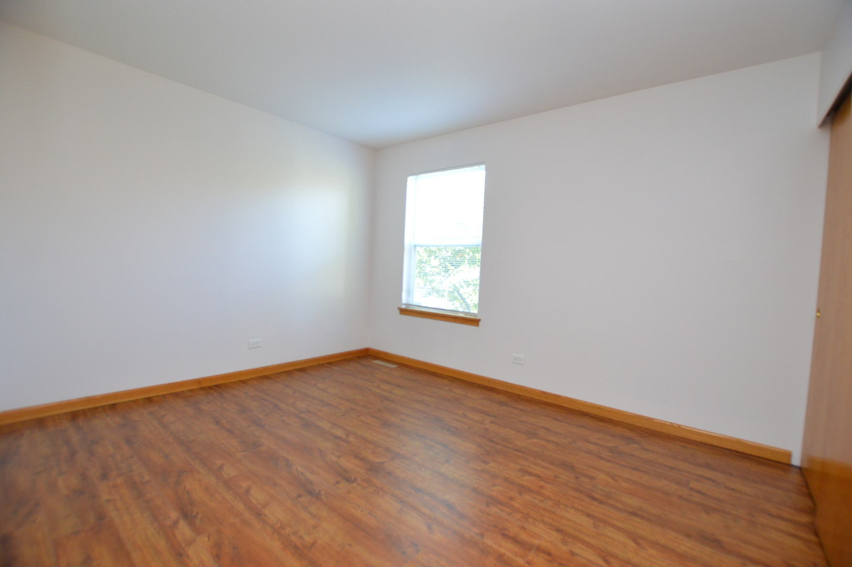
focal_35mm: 15
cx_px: 426
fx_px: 355
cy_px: 284
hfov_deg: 100.4
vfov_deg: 77.2
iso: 800
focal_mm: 10
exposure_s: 1/60
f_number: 3.5
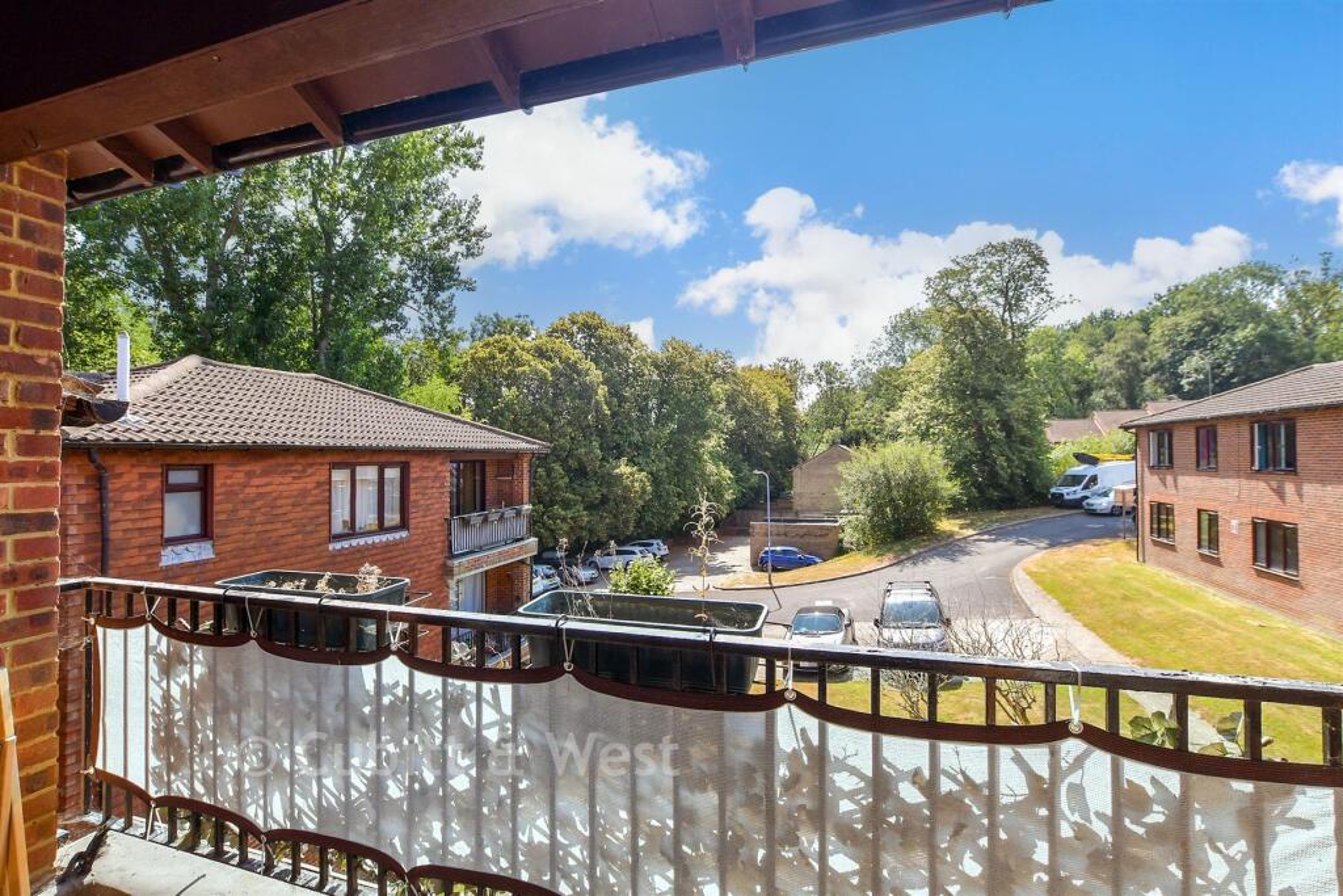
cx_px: 672
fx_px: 560
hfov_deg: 100.4
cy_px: 448
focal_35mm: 15
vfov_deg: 77.3
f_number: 8
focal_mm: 10
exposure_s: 1/200
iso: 160
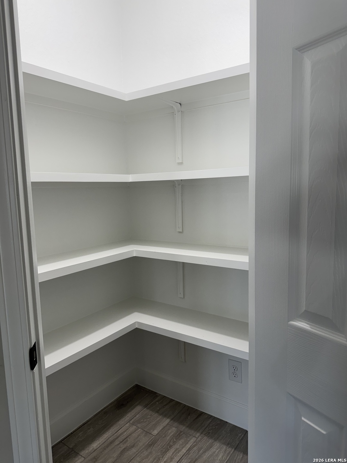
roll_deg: +1.8
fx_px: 321
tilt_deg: -6.3
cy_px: 232
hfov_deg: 56.8
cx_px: 174
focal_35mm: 24
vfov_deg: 71.6
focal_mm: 6.76
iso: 80
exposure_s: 1/120
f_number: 1.78
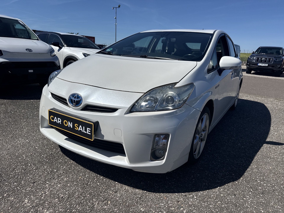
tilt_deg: -14.1
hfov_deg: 71.6
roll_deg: -2.6
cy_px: 106
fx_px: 197
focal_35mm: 24
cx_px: 142
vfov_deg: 56.8
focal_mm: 6.76
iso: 80
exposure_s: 1/11905
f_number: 1.78
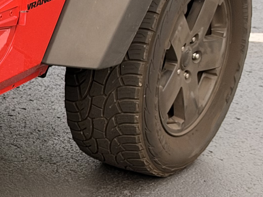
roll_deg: +2.1
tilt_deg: -19.3
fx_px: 988
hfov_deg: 11.8
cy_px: 51
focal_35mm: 130
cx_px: -407
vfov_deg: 11.4
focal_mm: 6.93
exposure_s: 1/121
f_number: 1.8
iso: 160
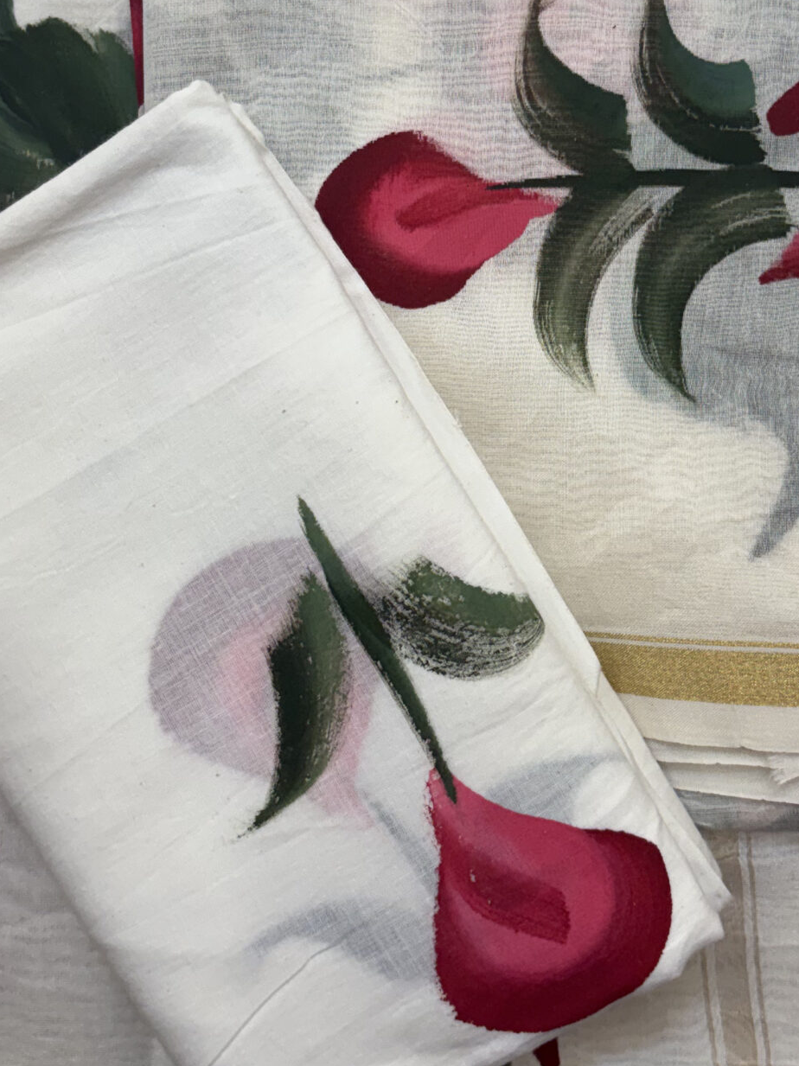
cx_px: 465
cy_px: 369
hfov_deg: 27.0
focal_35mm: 54
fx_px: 1663
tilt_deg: -88.7
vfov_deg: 35.3
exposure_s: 1/100
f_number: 1.6
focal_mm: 5.96
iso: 80
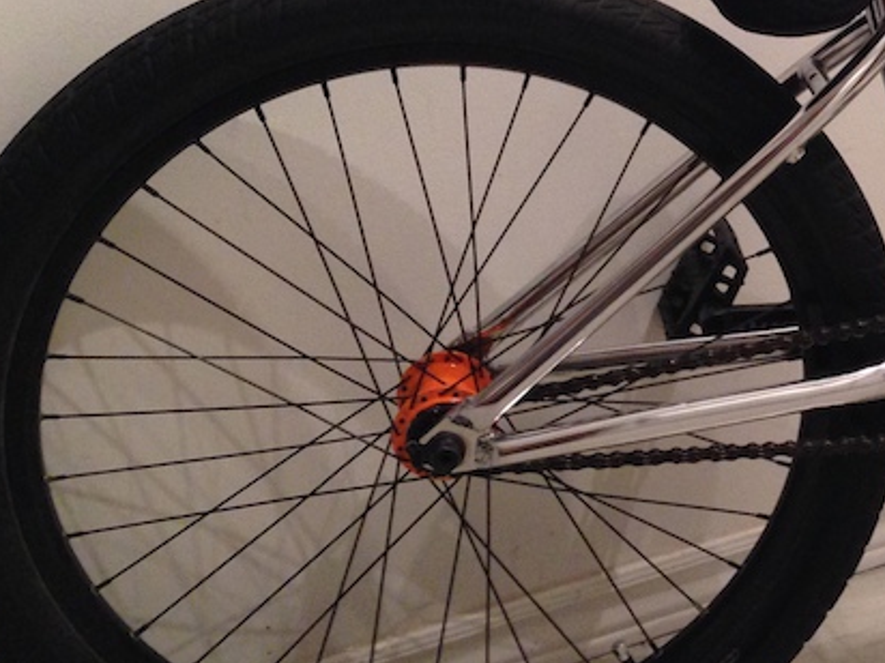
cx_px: 1003
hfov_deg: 22.3
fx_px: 2096
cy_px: 94
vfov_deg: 17.8
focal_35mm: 82
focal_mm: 4.12
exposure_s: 1/20
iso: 160
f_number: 2.4
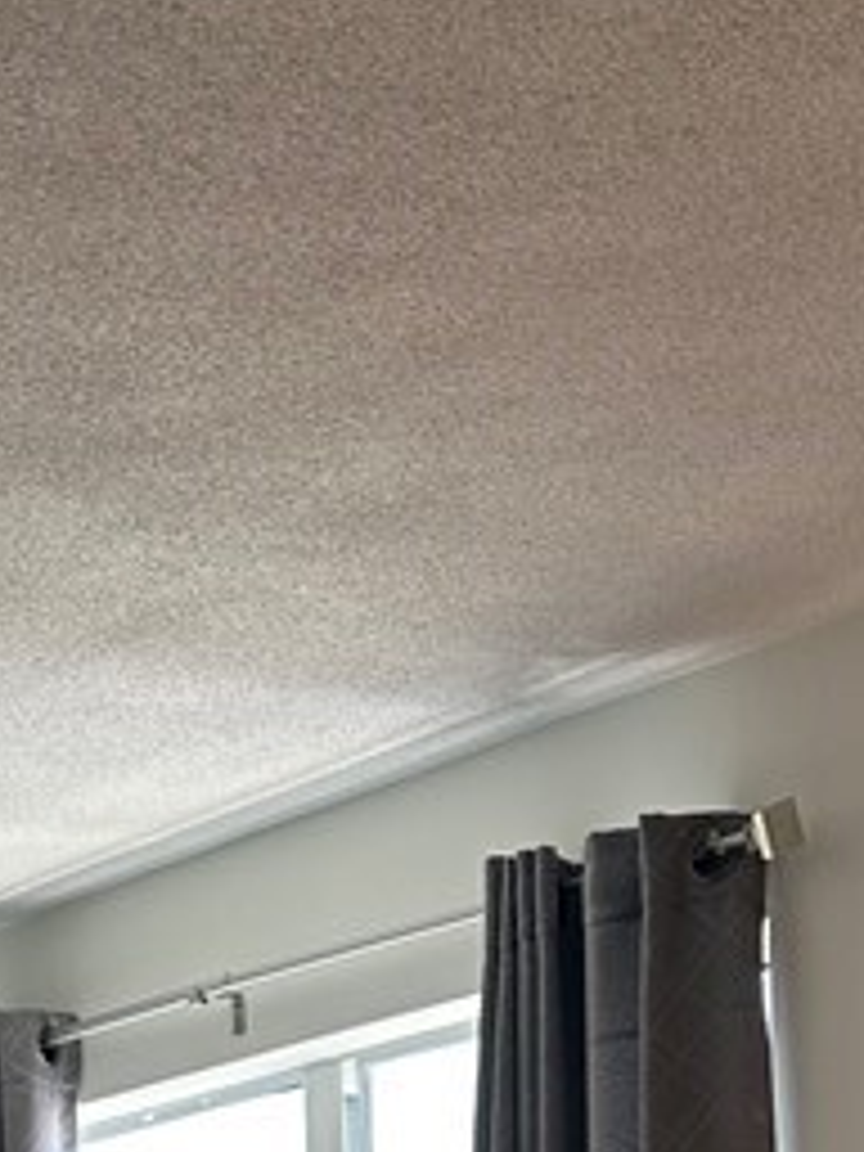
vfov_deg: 16.8
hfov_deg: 14.9
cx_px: -171
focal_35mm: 96
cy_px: 2102
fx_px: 3195
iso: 100
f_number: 1.78
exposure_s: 1/120
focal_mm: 6.86
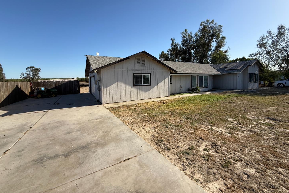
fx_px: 120
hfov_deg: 100.4
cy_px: 82
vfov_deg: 76.8
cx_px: 148
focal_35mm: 15
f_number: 2.2
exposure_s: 1/1795
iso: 50
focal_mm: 2.22
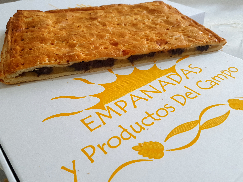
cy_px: 91
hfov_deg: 67.3
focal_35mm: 26
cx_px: 122
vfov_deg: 53.1
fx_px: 183
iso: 160
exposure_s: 1/50
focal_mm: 4.32
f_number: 1.5
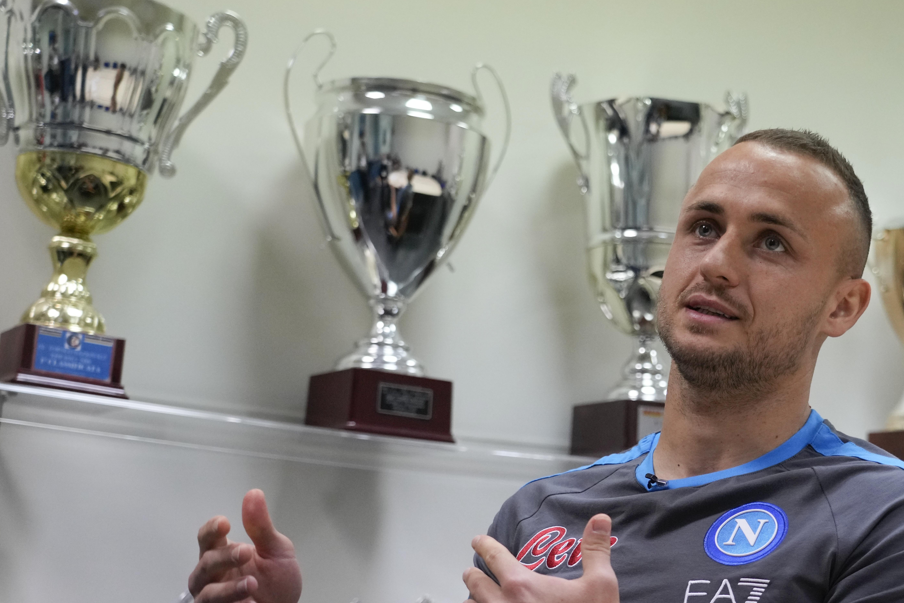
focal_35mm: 74
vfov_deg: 18.3
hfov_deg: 27.0
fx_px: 1858
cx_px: 667
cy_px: 443
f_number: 4
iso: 2500
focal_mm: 48
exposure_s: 1/250
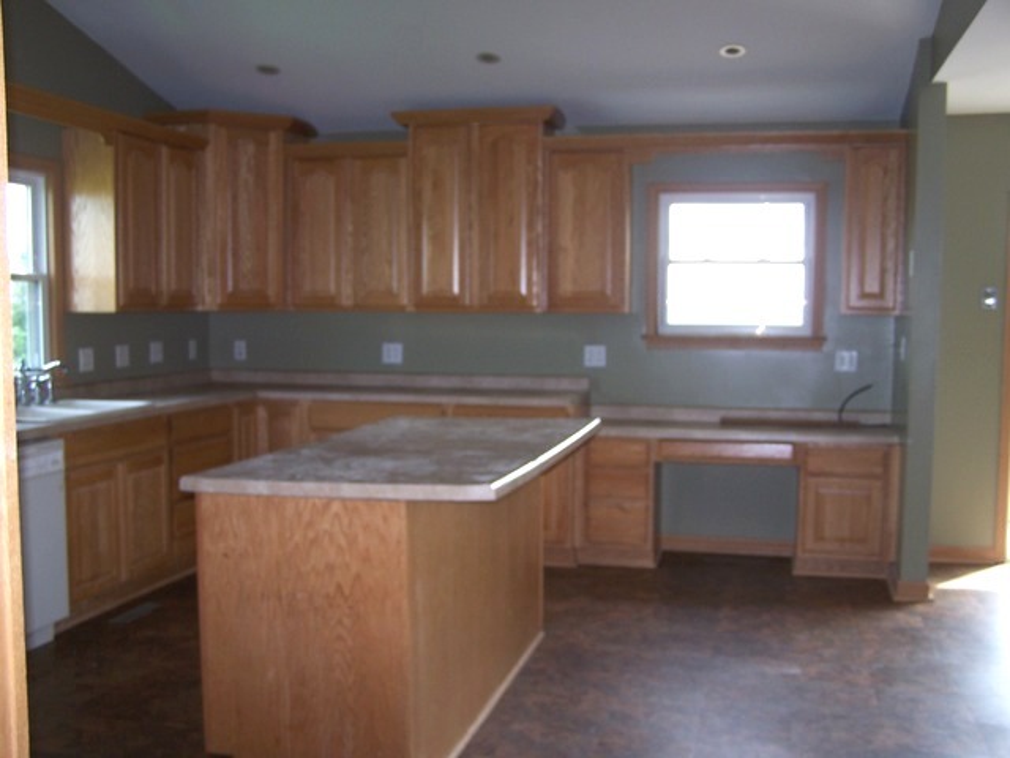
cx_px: 505
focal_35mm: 38
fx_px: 1109
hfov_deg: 49.0
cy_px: 379
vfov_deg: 37.7
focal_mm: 6.3
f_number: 2.8
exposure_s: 1/60
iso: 80
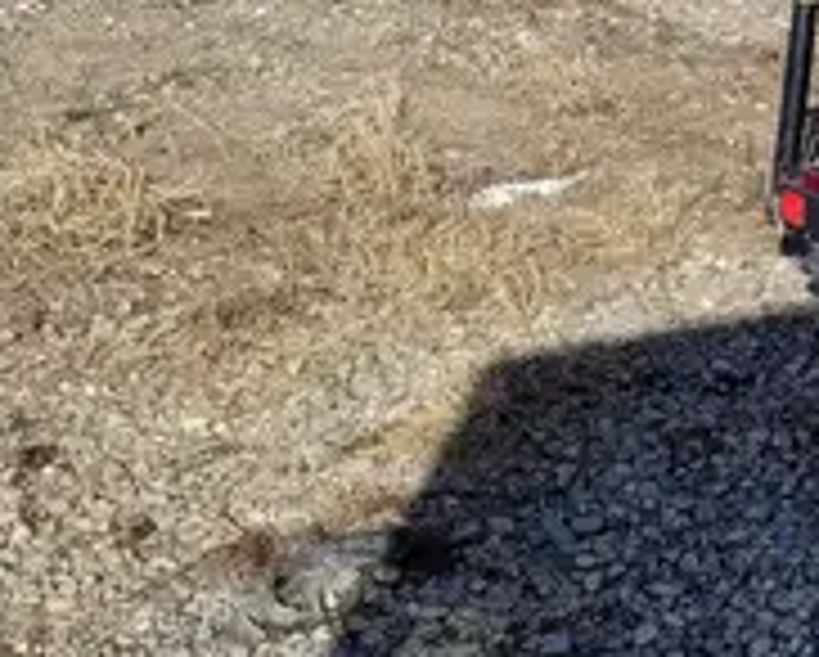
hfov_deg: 17.1
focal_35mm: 102
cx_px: 1202
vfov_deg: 14.3
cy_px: -281
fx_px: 2475
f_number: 1.8
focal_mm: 5.4
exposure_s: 1/3026
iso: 40
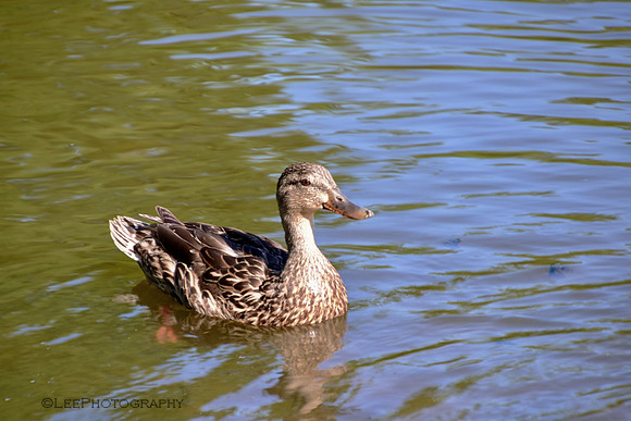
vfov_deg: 3.1
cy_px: 210
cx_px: 316
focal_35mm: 450
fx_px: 7889
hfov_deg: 4.6
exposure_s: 1/45
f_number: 6.7
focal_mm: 300
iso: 100
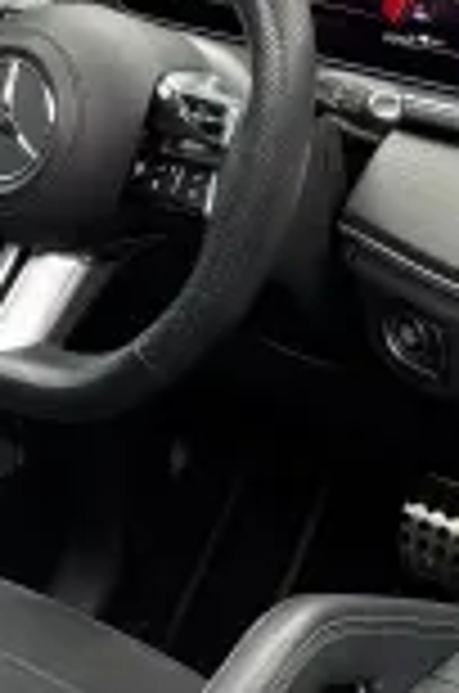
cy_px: 130
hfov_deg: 11.6
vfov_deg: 17.4
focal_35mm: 117
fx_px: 2248
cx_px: 40
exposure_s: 1/128
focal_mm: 6.76
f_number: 1.78
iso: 100
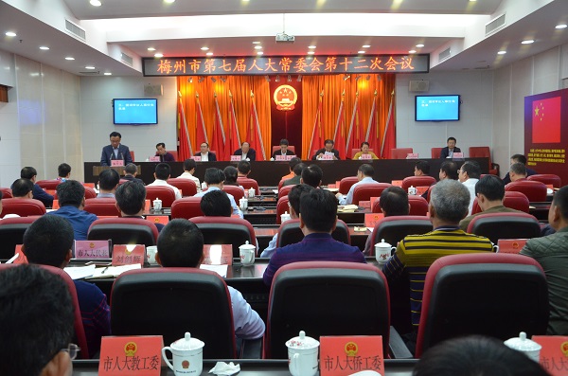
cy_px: 188
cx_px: 284
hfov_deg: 49.7
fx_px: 614
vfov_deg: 34.0
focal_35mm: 39
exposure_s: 1/80
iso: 1600
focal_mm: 26
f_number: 4.5
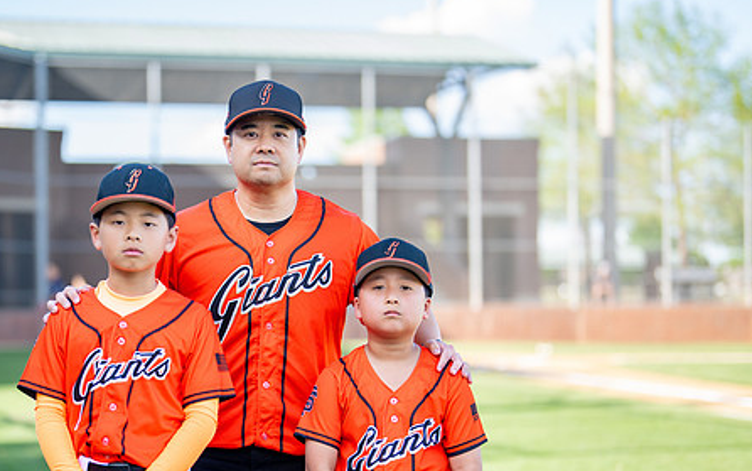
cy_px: 309
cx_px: 262
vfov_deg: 17.1
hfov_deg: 27.0
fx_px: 1558
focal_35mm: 76
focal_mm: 50
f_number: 1.2
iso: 125
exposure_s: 1/1600
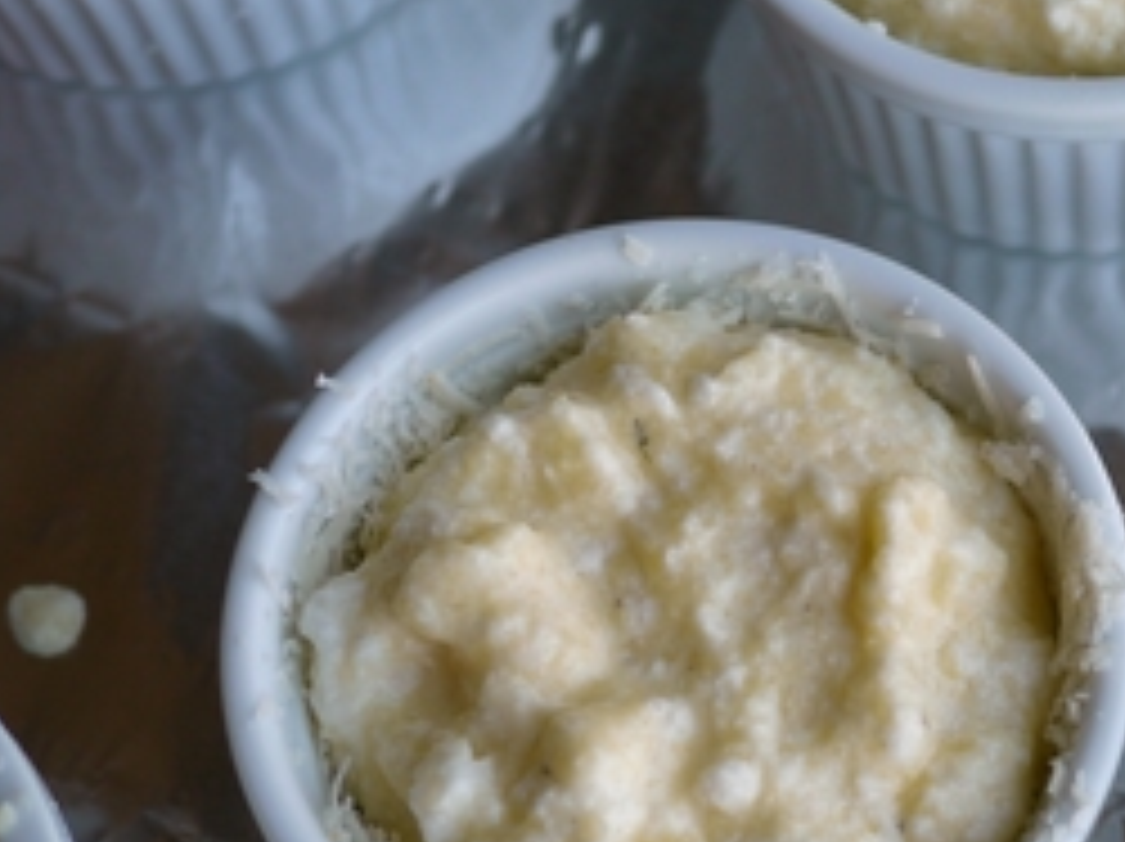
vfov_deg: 12.8
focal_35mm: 115
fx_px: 3734
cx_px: 1208
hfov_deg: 16.7
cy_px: 651
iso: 100
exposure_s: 1/400
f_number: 2.5
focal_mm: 25
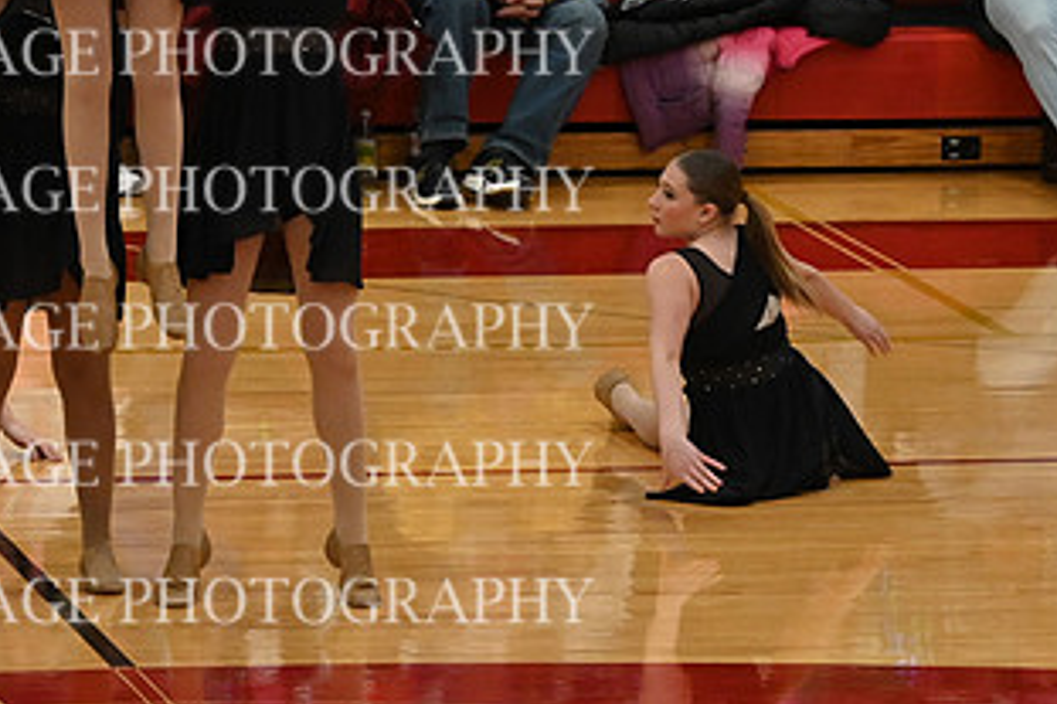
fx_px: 9860
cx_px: 102
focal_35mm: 336
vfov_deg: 4.1
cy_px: 121
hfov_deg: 6.1
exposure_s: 1/400
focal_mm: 120
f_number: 4
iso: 5000
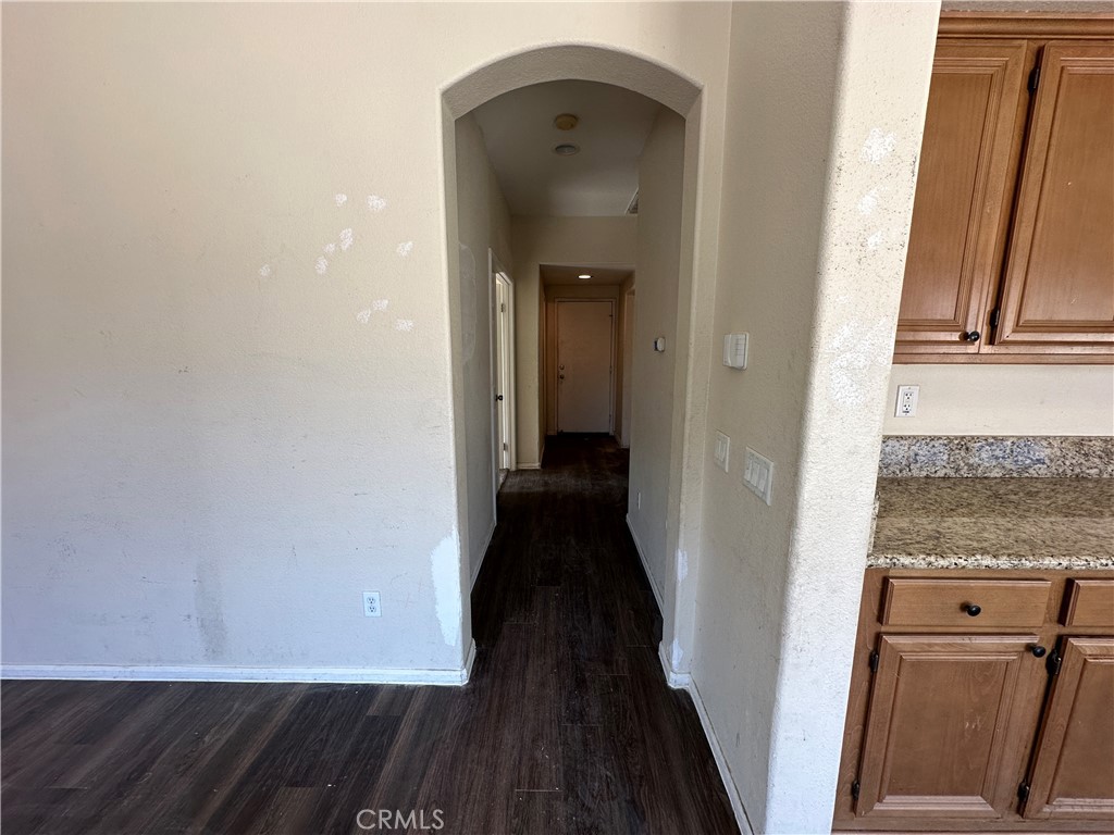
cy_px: 418
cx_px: 557
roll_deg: -0.2
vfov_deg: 85.7
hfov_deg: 102.1
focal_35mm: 14
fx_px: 451
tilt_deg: -9.1
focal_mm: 2.22
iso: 80
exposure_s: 1/99
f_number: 2.2
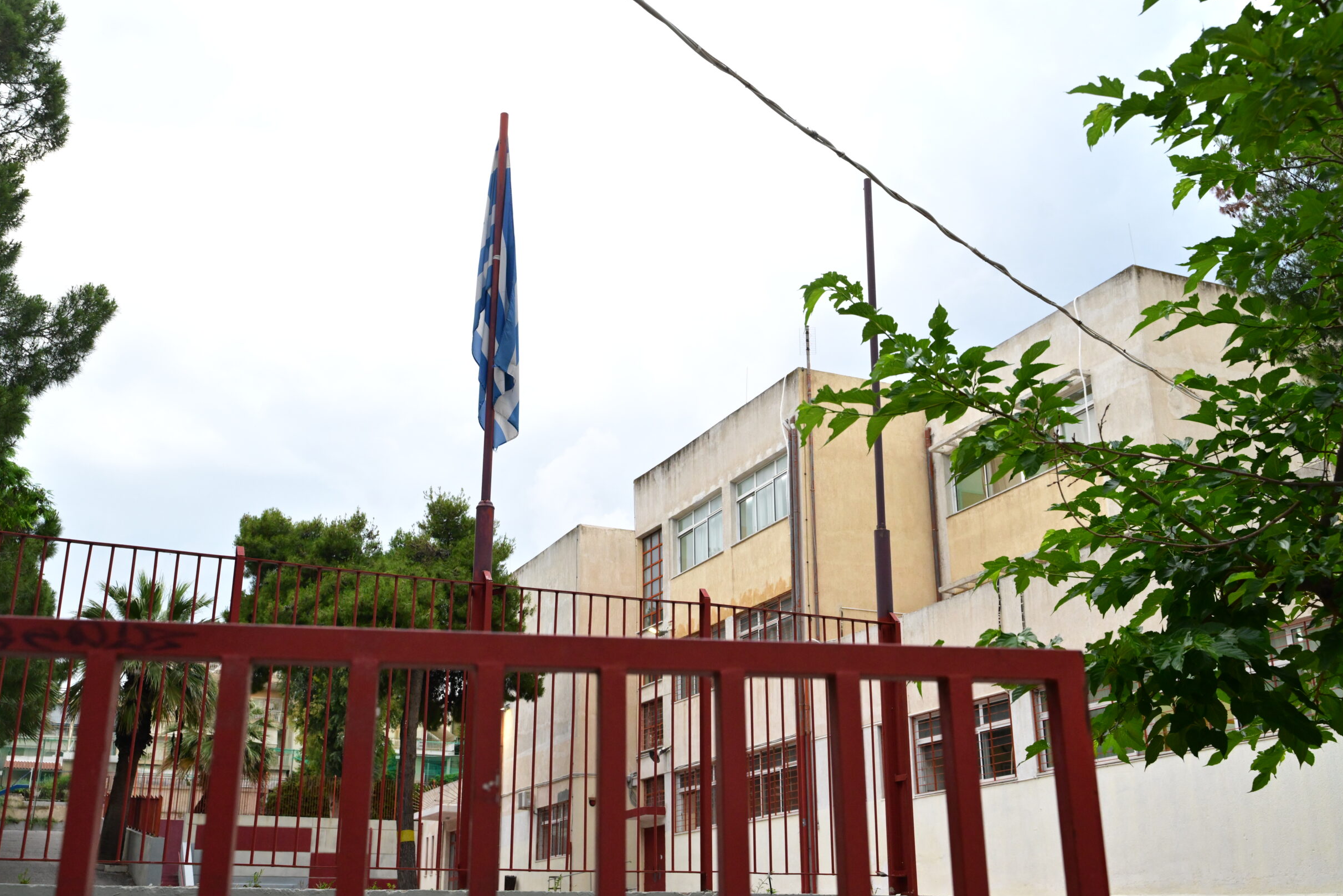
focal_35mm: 38
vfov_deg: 35.1
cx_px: 656
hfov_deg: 50.7
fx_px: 1418
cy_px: 426
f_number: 6.3
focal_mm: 36
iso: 3200
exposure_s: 1/500
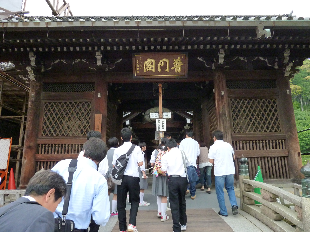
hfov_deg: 69.4
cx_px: 155
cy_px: 116
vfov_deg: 54.9
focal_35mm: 25
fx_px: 224
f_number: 3.3
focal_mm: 4.1
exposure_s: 1/250
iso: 400
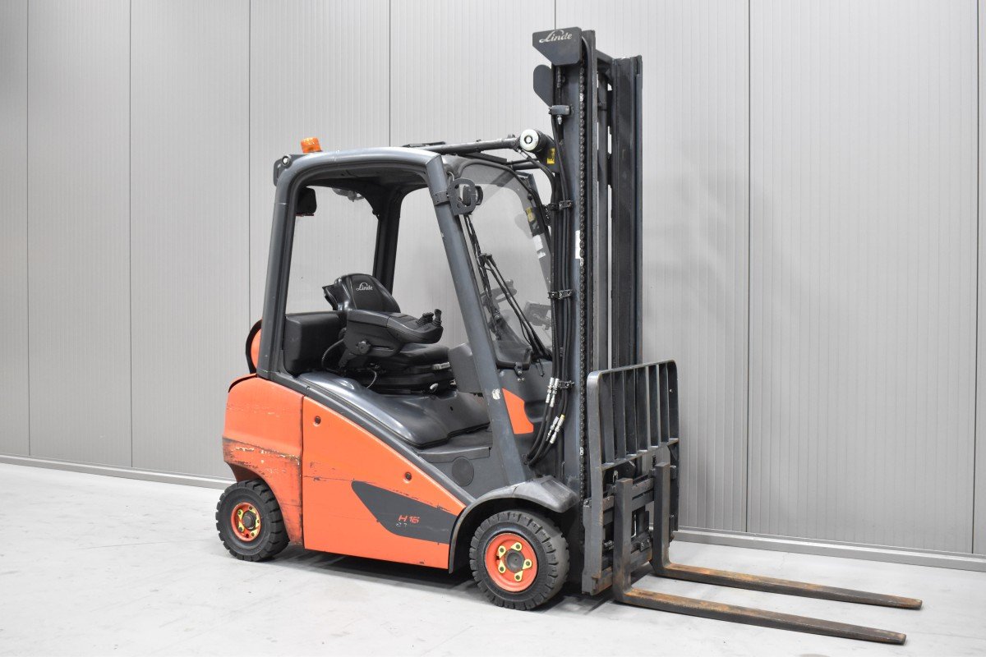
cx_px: 493
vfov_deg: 35.5
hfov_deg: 51.3
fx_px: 1027
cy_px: 328
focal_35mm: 38
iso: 1600
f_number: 5
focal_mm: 25
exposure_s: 1/25
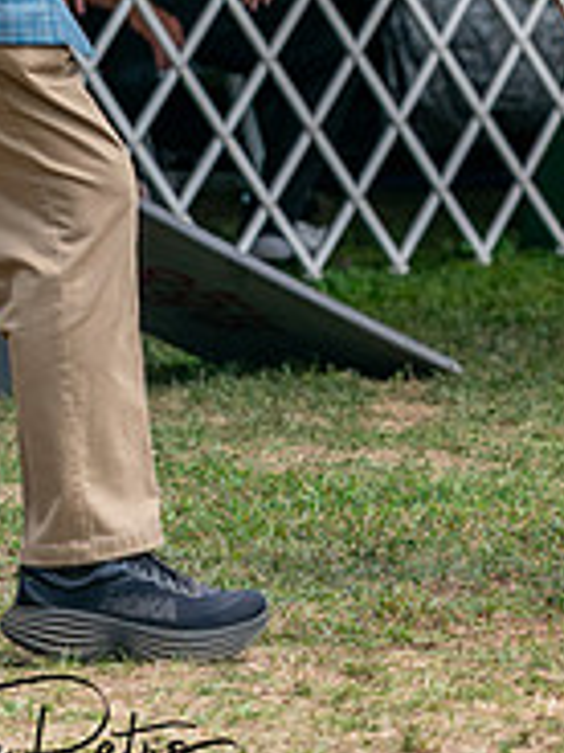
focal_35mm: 392
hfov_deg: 3.8
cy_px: -16
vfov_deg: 5.0
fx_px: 8516
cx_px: 979
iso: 400
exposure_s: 1/2500
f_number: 4
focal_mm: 111
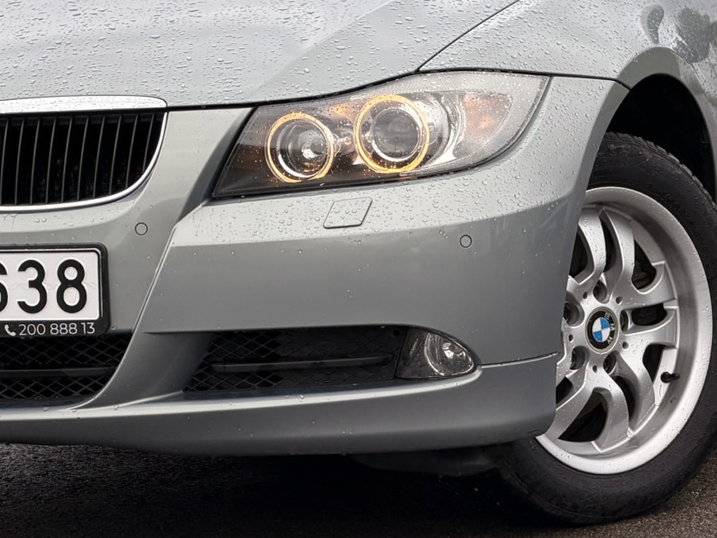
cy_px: 102
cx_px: 308
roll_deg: +5.0
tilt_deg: -5.5
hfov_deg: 8.4
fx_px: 4888
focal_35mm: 236
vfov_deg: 6.3
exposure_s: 1/121
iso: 64
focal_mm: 16.89
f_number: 2.8
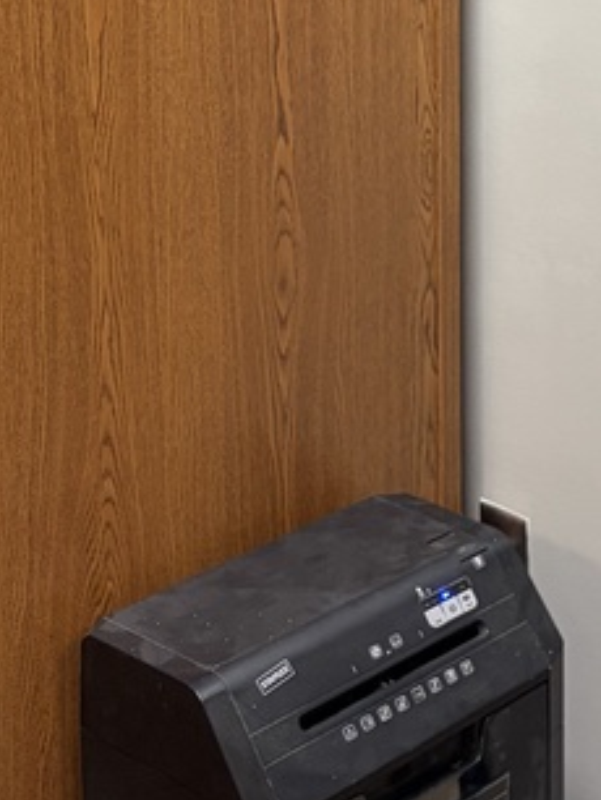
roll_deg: -1.1
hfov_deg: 15.3
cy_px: -178
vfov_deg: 20.9
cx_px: 977
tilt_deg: -5.9
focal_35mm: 87
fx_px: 2011
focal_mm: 5.96
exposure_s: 1/60
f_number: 1.6
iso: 125
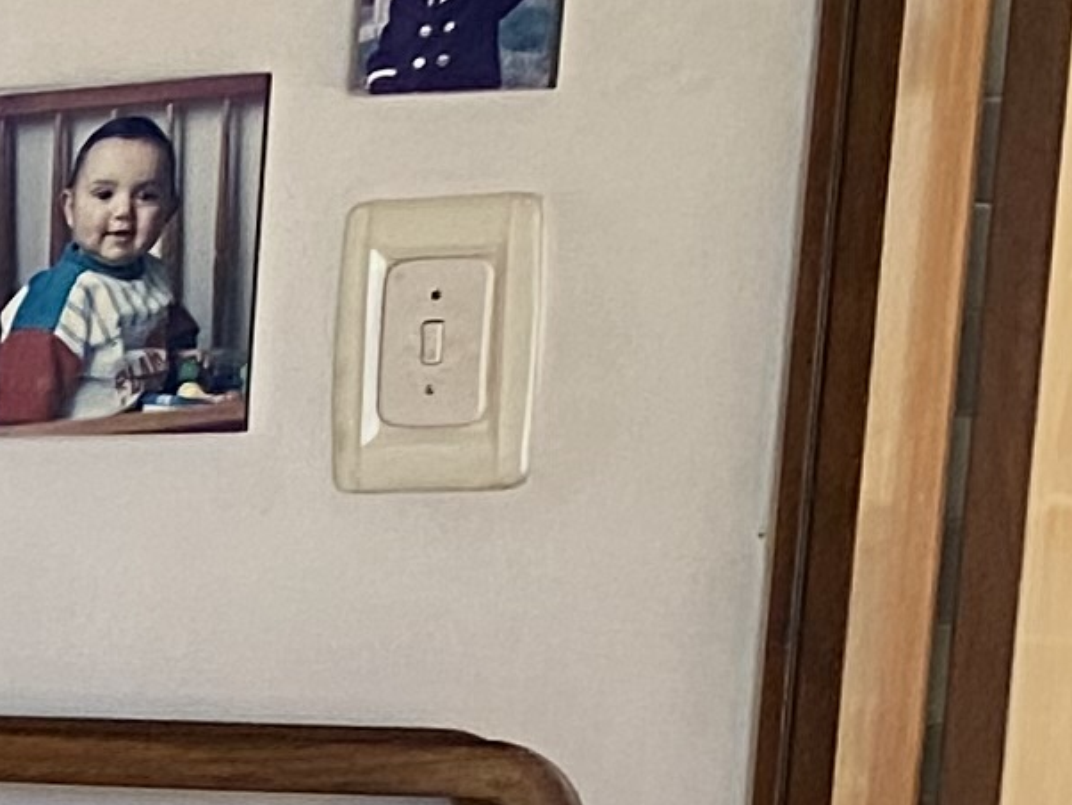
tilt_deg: -11.6
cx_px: -2062
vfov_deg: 8.2
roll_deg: +1.2
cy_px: 1489
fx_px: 5391
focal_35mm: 174
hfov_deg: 9.2
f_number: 1.8
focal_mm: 4.25
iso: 125
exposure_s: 1/82
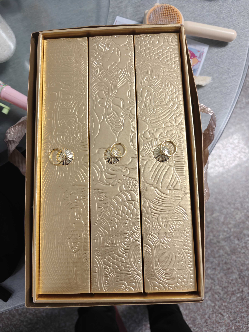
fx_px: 221
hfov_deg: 58.9
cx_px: 124
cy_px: 166
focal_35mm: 23
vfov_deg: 73.9
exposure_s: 1/100
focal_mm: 6.06
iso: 500
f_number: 1.6
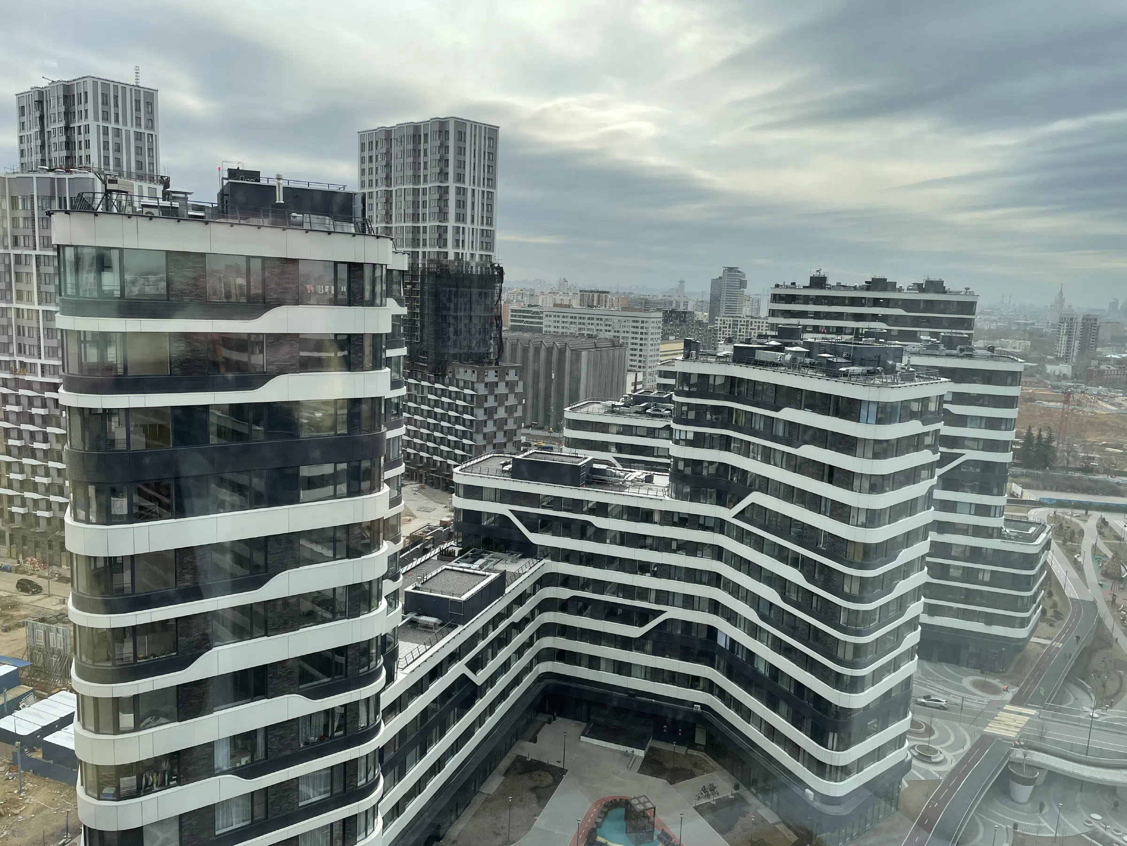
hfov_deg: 67.3
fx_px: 846
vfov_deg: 53.1
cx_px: 564
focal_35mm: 26
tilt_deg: -8.8
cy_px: 423
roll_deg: -2.6
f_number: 1.6
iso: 32
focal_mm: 4.2
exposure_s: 1/1795
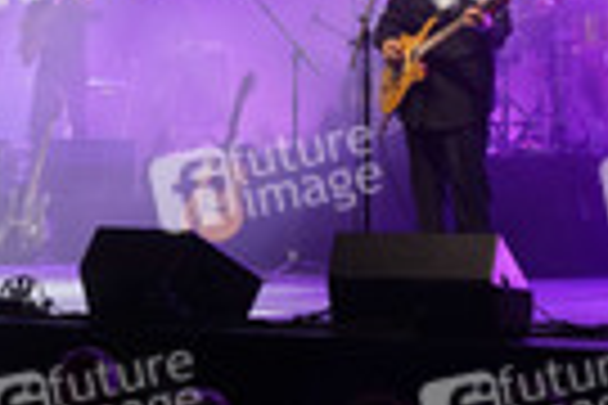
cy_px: 68
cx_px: 146
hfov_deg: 12.3
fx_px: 2820
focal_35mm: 167
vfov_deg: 8.2
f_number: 5
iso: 1600
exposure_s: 1/160
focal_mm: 50
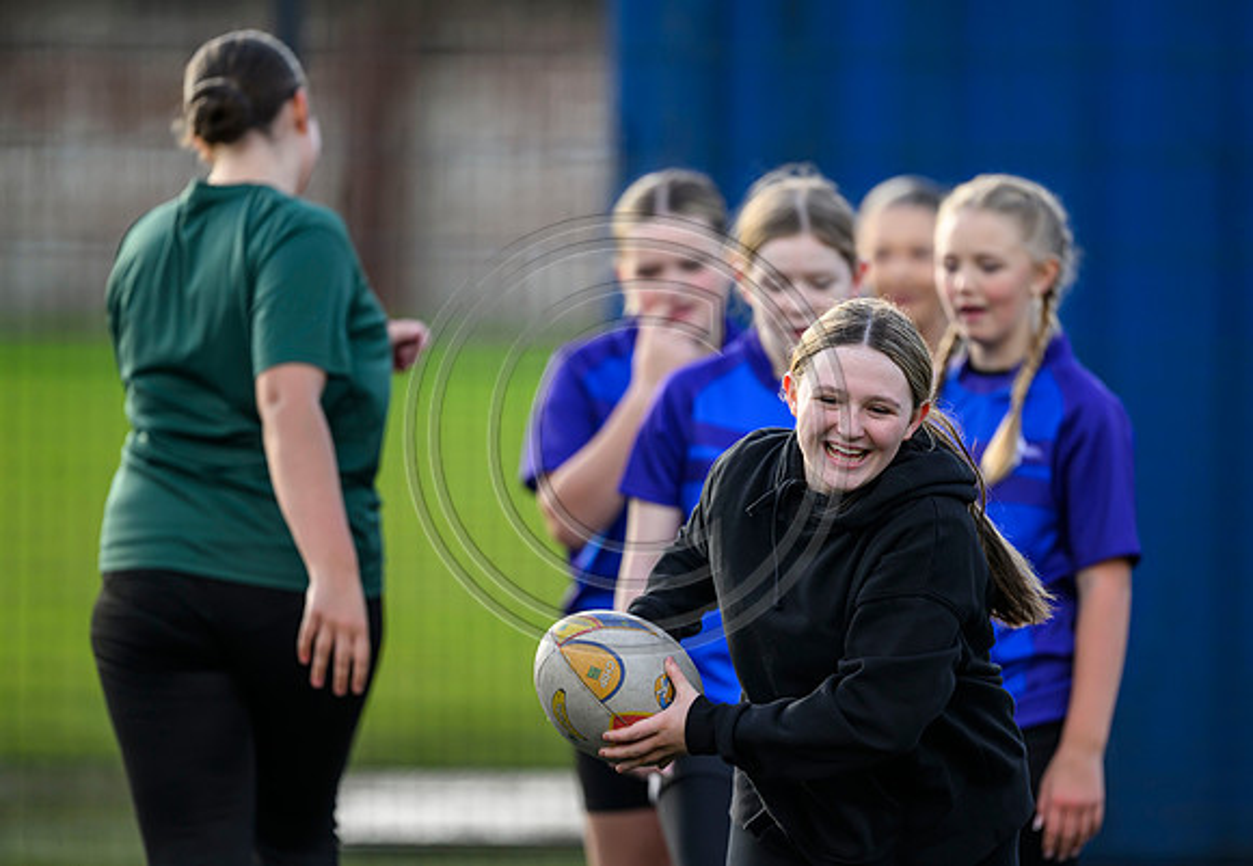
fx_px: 14440
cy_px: 433
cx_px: 650
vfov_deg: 3.4
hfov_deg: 5.0
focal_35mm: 410
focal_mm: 400
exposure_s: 1/1600
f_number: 3.2
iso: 500
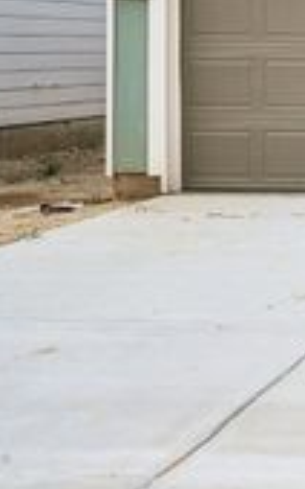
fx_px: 1359
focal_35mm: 102
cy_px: 59
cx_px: 688
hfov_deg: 11.1
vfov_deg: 20.1
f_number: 8
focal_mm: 34
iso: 200
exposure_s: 1/500
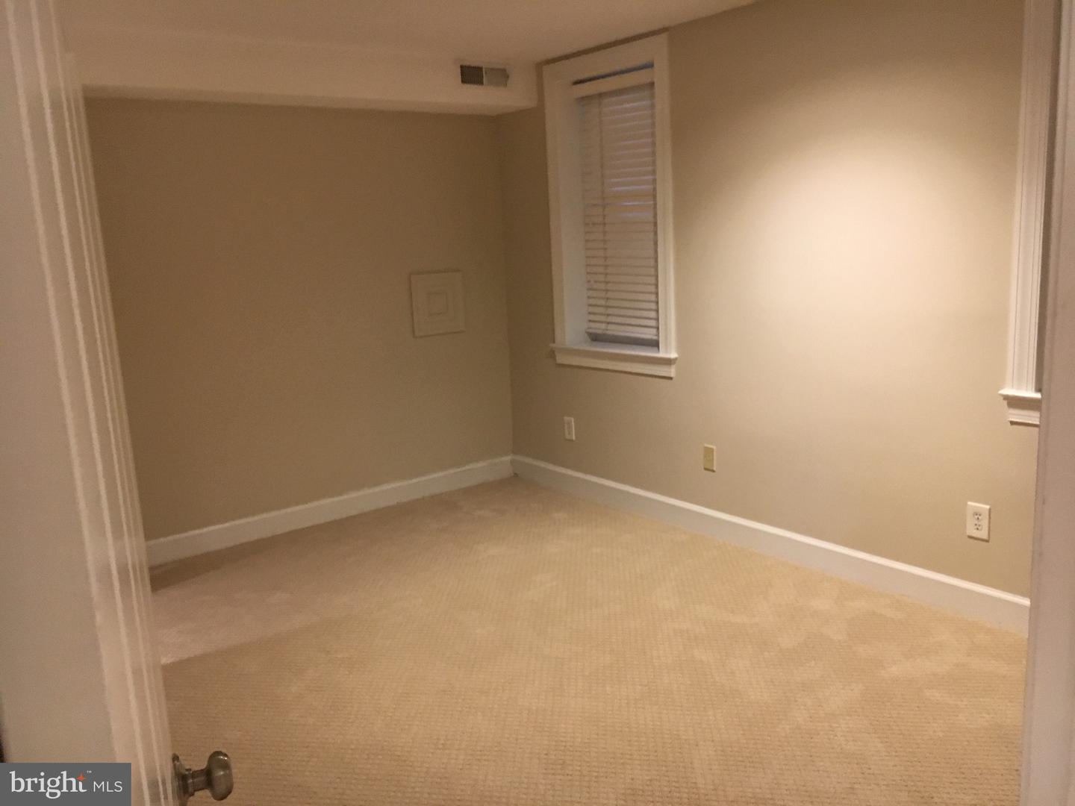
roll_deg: +3.5
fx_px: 901
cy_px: 403
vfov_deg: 48.2
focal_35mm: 29
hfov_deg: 61.7
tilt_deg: -12.4
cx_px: 538
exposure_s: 1/17
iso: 200
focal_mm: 4.15
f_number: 2.2
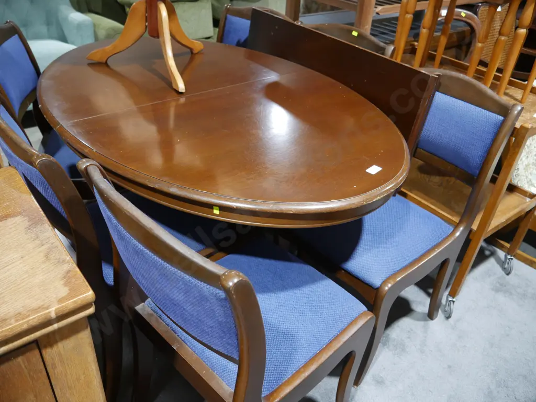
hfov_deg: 63.4
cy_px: 201
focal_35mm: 28
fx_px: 434
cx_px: 268
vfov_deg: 49.8
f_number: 3.5
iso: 800
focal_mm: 14
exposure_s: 1/60
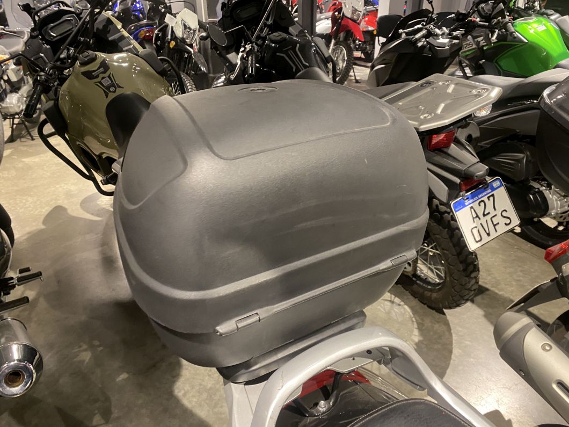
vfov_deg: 53.1
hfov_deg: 67.3
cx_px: 284
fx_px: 427
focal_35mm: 26
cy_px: 214
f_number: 1.8
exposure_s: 1/50
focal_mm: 4.25
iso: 320
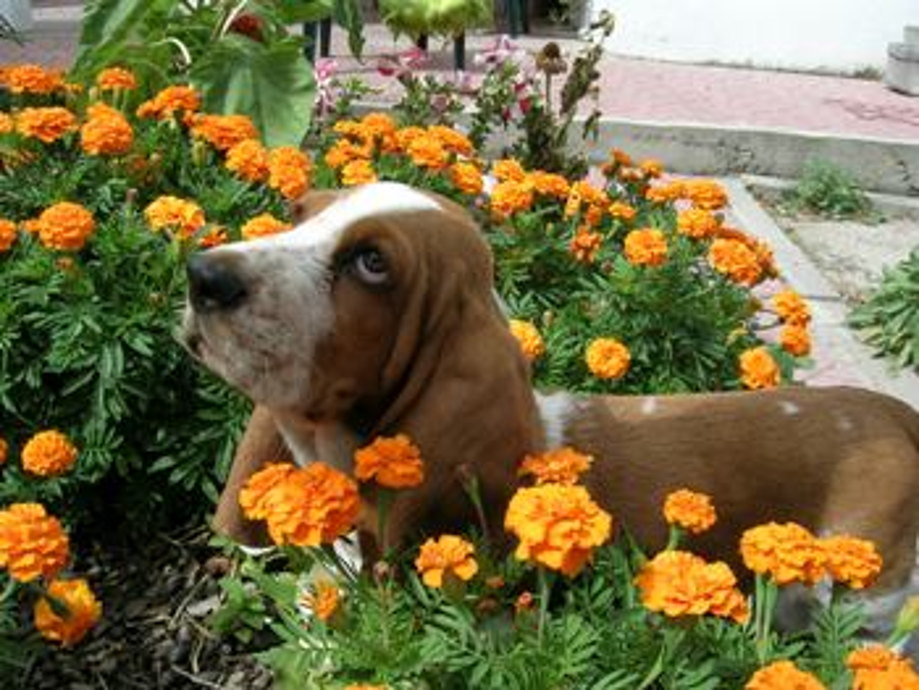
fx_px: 930
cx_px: 460
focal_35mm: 35
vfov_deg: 40.7
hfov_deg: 52.6
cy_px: 345
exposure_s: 1/283
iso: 50
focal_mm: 5.4
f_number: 4.8
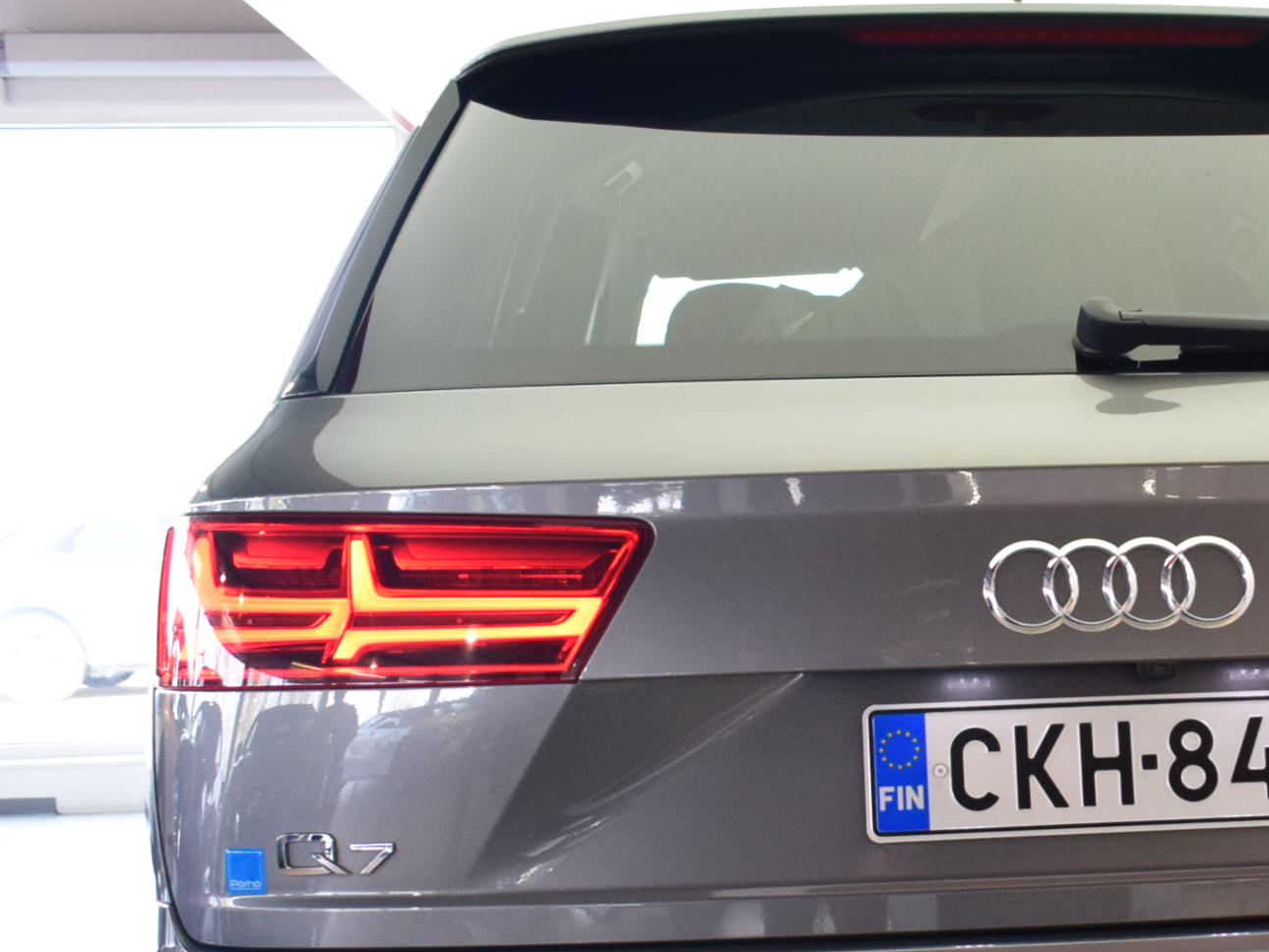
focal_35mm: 67
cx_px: 1188
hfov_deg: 27.7
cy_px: 743
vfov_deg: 21.7
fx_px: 2456
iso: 1600
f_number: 3.5
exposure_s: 1/250
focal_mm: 20
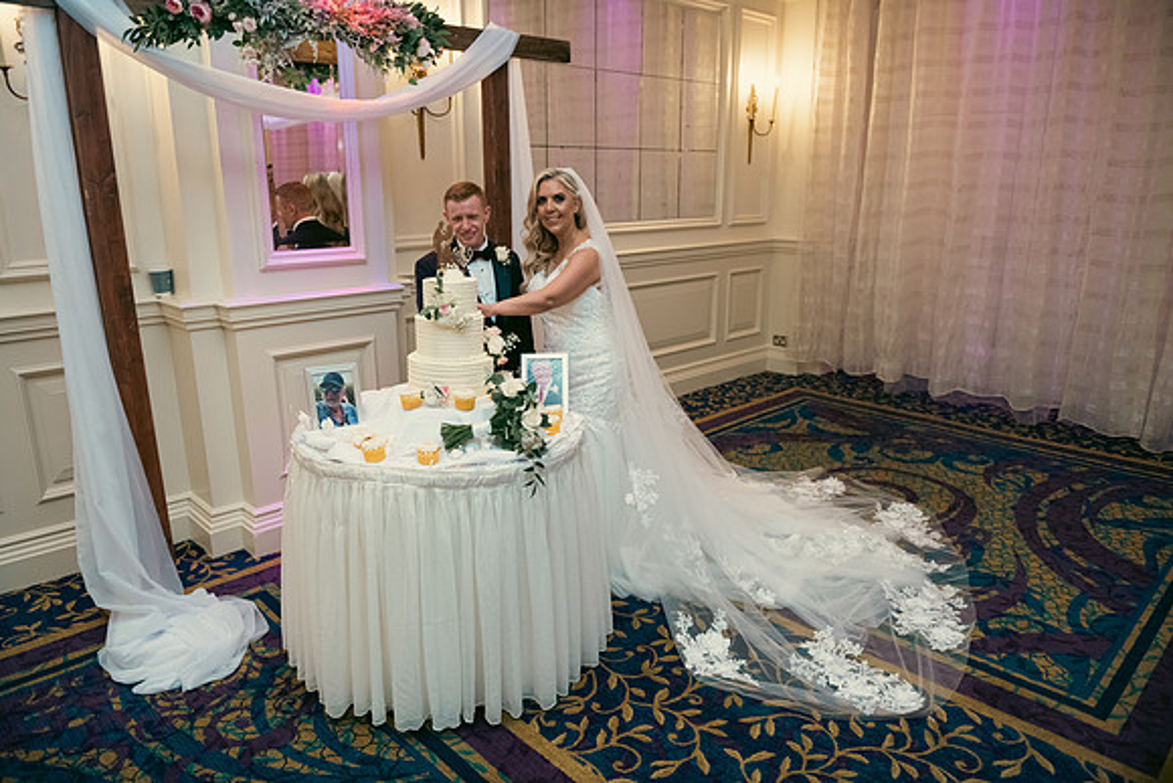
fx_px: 782
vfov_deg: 53.2
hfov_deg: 73.7
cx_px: 586
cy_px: 392
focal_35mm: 24
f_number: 3.5
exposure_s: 1/160
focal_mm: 24
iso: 640
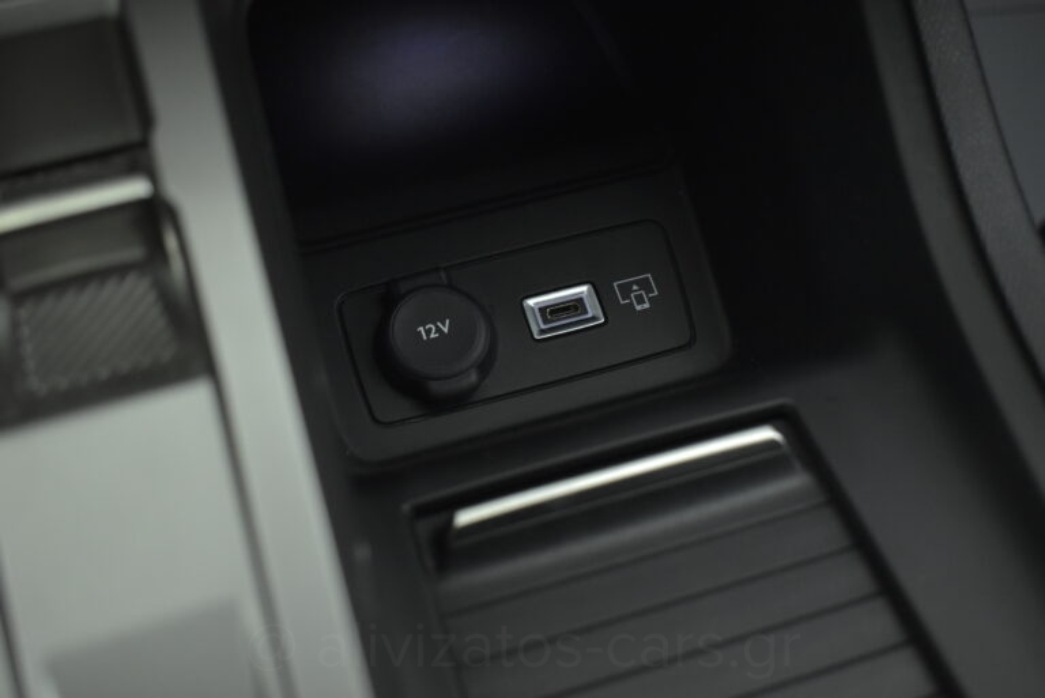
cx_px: 522
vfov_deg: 31.9
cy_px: 349
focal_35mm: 42
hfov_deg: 46.4
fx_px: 1220
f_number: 4.2
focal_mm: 28
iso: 1600
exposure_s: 1/80
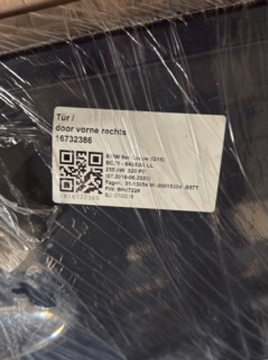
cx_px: 134
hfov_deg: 40.6
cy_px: 180
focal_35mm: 35
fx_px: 363
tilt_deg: -69.4
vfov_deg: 52.7
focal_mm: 6.76
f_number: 1.78
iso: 640
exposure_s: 1/30
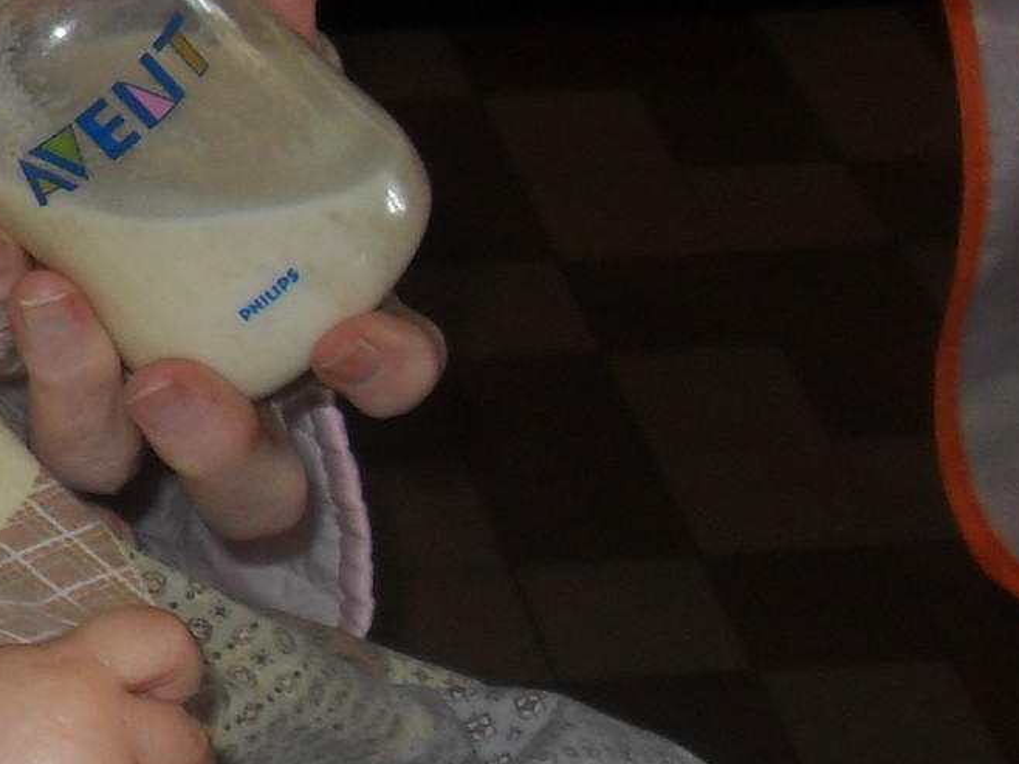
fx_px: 3943
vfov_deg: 11.0
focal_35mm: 134
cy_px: 53
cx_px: -496
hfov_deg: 13.8
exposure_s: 1/45
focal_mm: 6.3
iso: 100
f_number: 2.8
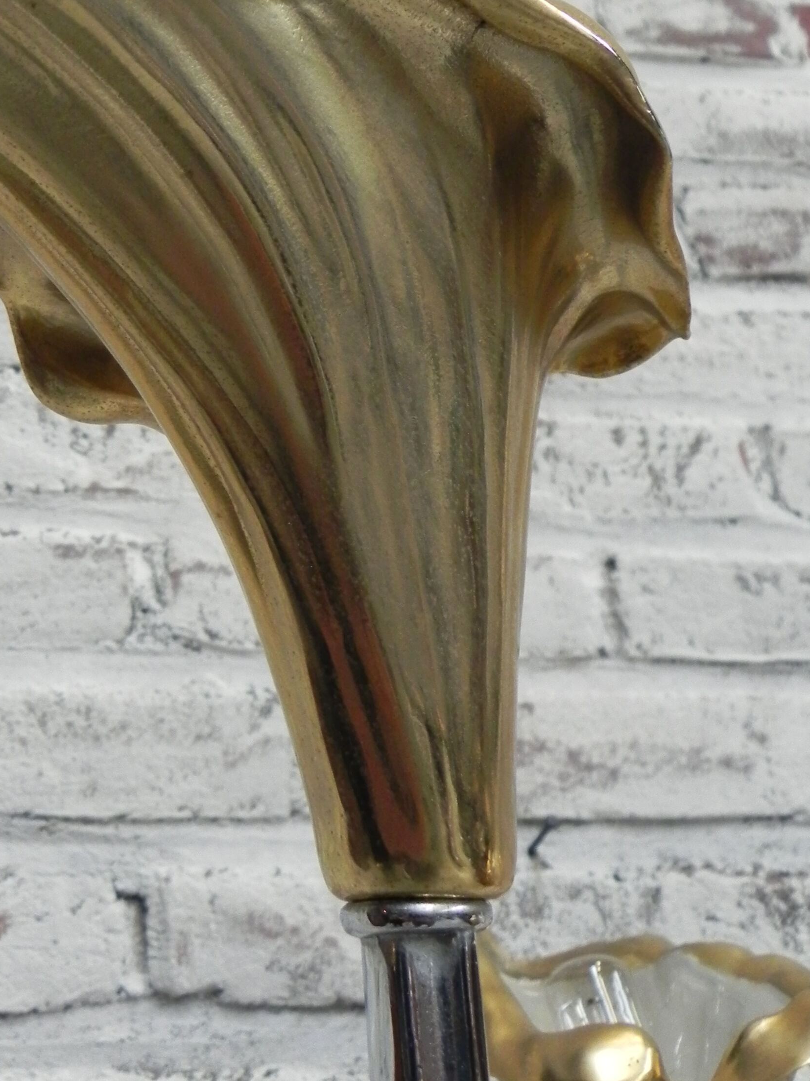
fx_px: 1342
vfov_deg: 42.3
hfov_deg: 32.7
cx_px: 171
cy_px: 251
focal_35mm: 43
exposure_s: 1/30
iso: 353
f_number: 2.8
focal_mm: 4.6
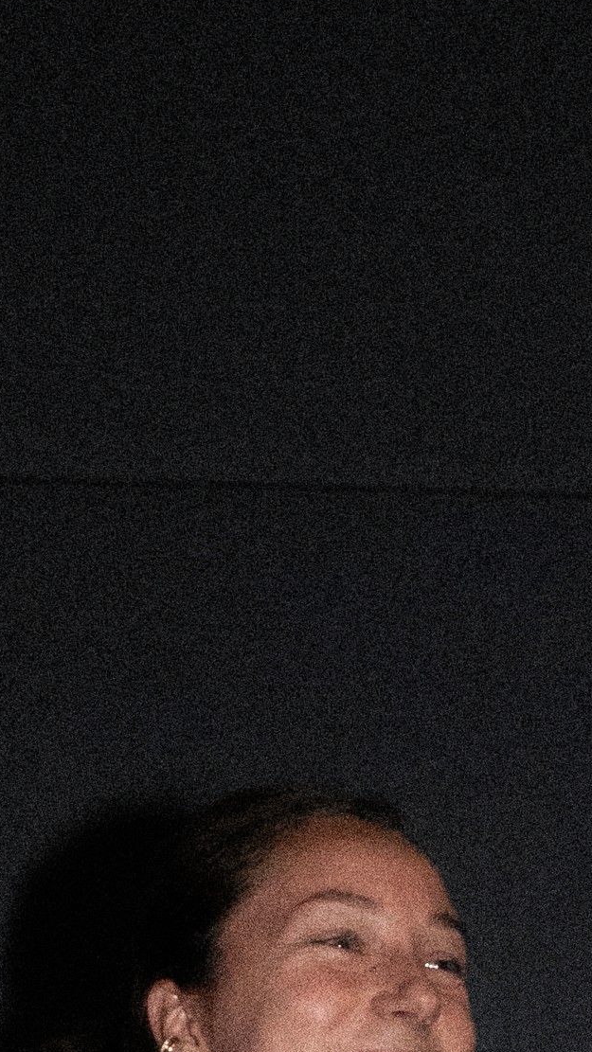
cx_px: 306
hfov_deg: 12.6
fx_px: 2679
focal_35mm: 96
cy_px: 1828
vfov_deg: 18.2
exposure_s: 1/250
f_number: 22
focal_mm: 24
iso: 12800
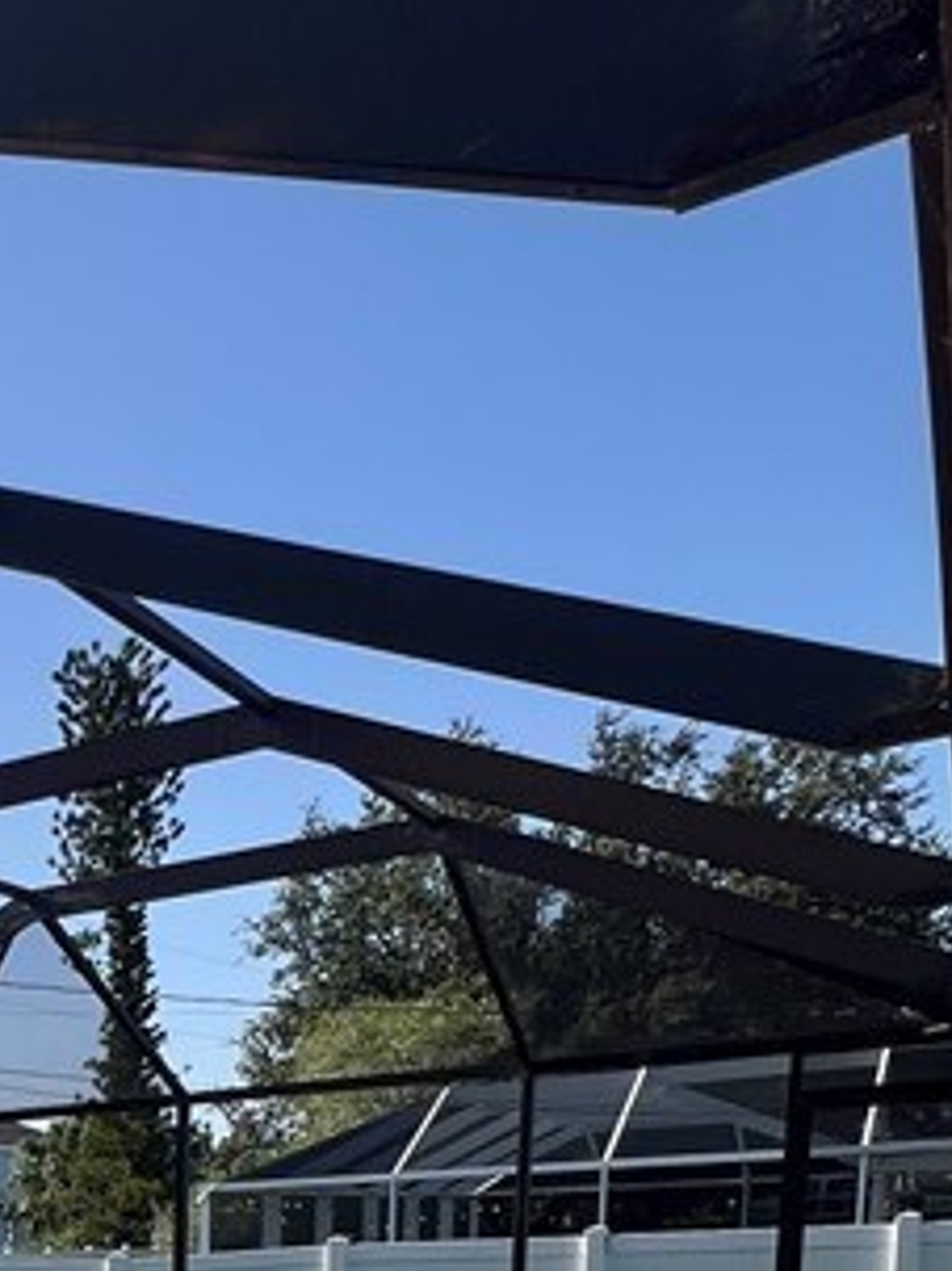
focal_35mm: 44
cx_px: -478
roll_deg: +2.4
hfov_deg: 25.0
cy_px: 1527
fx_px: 1615
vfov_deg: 34.4
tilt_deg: -7.4
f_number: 1.8
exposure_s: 1/1468
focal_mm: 1.57
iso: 32
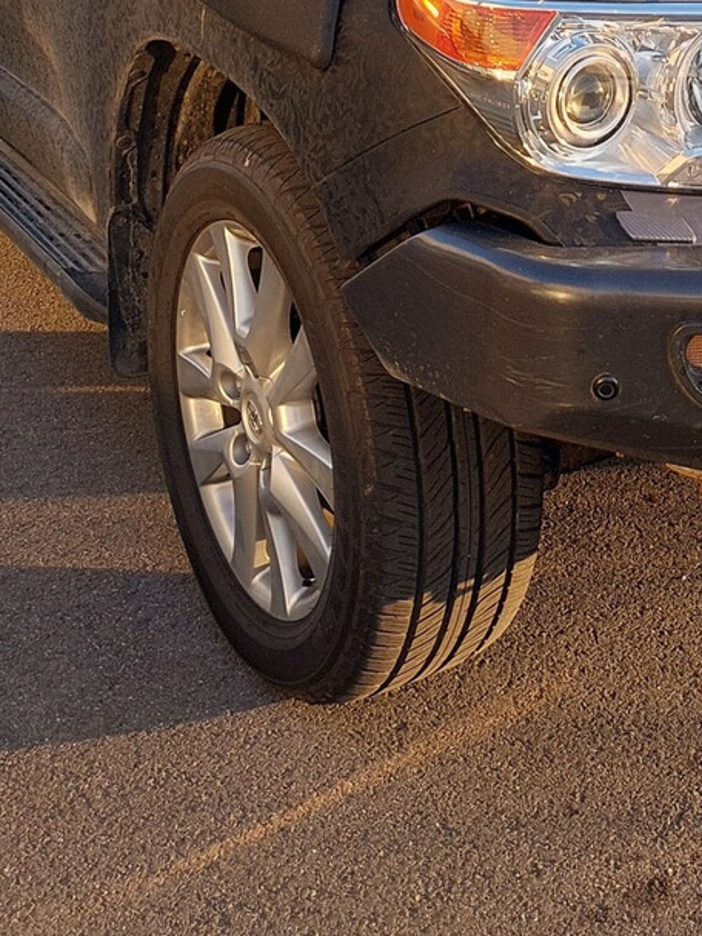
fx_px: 1920
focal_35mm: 71
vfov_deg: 24.6
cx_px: 647
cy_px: -216
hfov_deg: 20.3
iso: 25
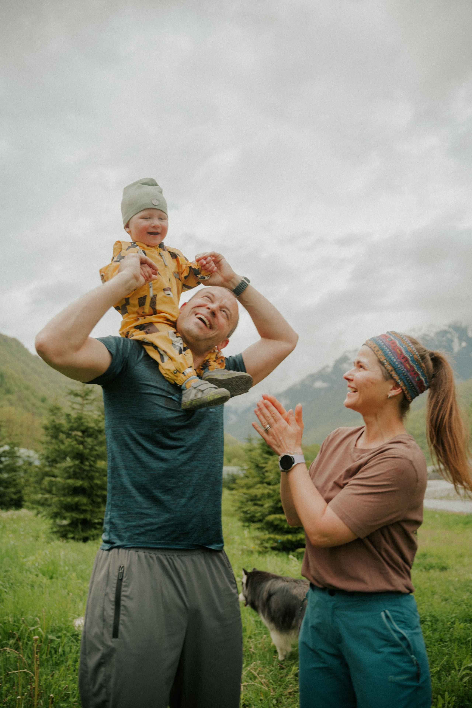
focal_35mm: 28
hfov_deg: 46.4
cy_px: 354
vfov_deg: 65.5
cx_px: 236
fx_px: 550
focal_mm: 28
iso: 100
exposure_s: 1/125
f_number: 2.8
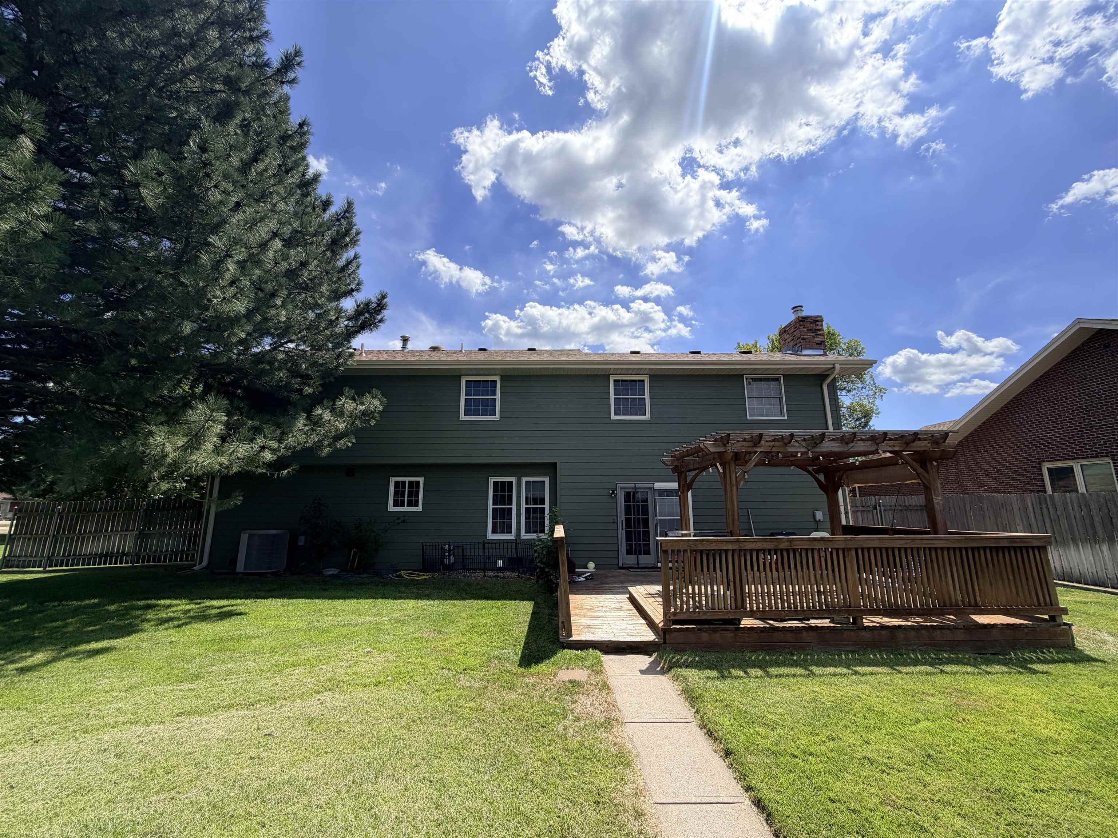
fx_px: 452
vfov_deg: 85.7
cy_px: 419
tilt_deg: +8.3
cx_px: 559
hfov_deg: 102.1
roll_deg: +0.3
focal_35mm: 14
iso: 20
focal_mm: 2.22
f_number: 2.2
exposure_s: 1/1087
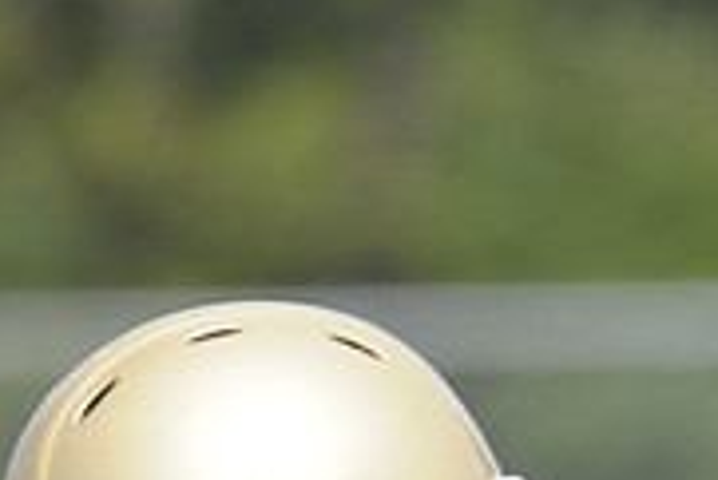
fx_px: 23972
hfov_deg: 1.7
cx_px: 1075
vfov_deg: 1.1
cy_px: 692
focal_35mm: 1201
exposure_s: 1/8000
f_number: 4
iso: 1600
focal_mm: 250
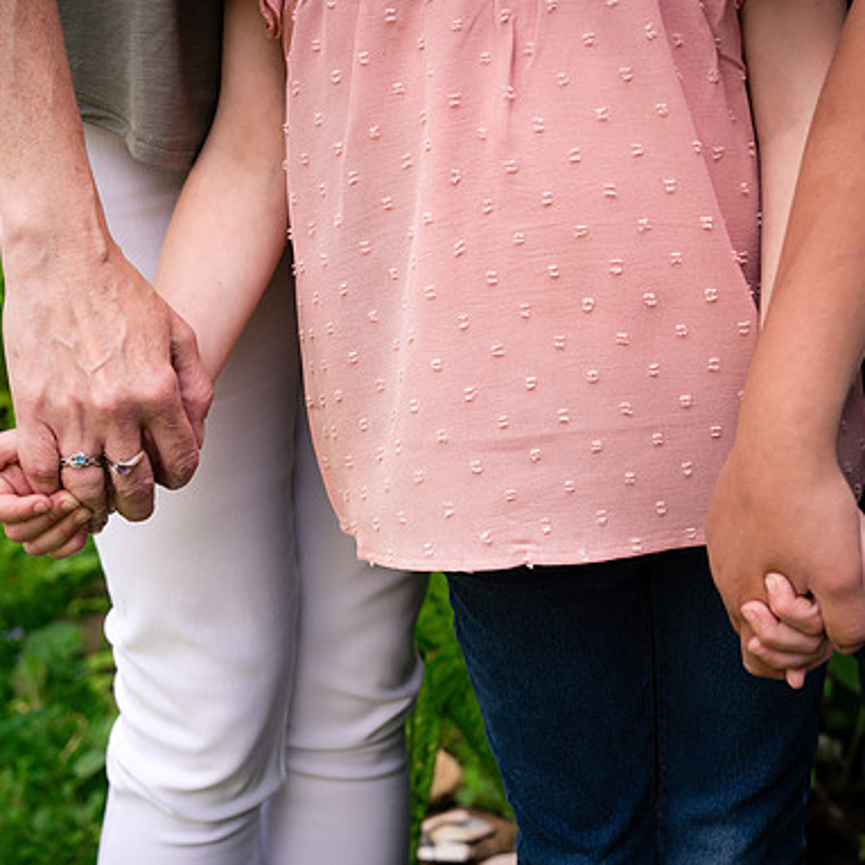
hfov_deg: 19.3
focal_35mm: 90
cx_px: 404
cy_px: 432
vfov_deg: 19.3
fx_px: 2544
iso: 100
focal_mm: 70
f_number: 5.6
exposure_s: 1/250
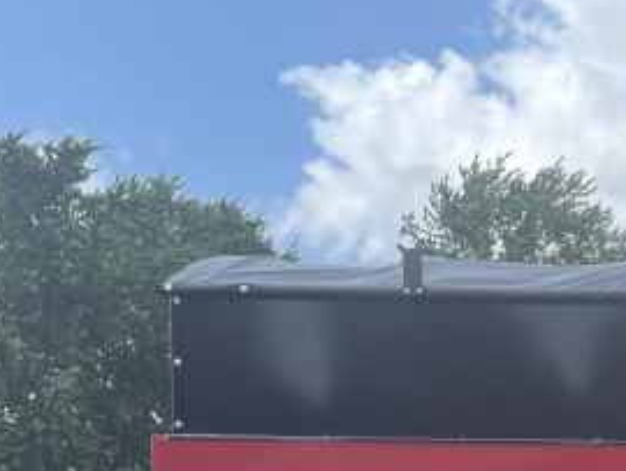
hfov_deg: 23.1
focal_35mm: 77
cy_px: 684
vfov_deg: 17.4
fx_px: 1394
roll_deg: -1.1
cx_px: 765
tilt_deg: -0.2
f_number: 1.6
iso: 32
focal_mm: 4.2
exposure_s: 1/1595
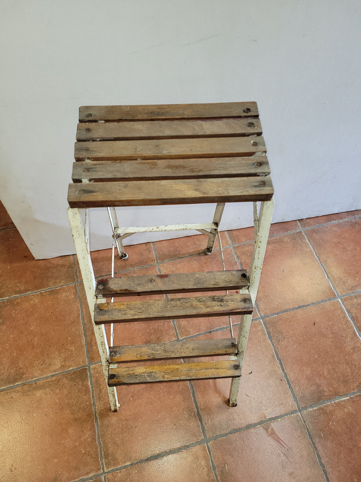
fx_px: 362
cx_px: 180
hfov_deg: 53.1
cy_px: 241
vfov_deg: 67.3
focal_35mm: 26
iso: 125
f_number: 1.8
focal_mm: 5.4
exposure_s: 1/50
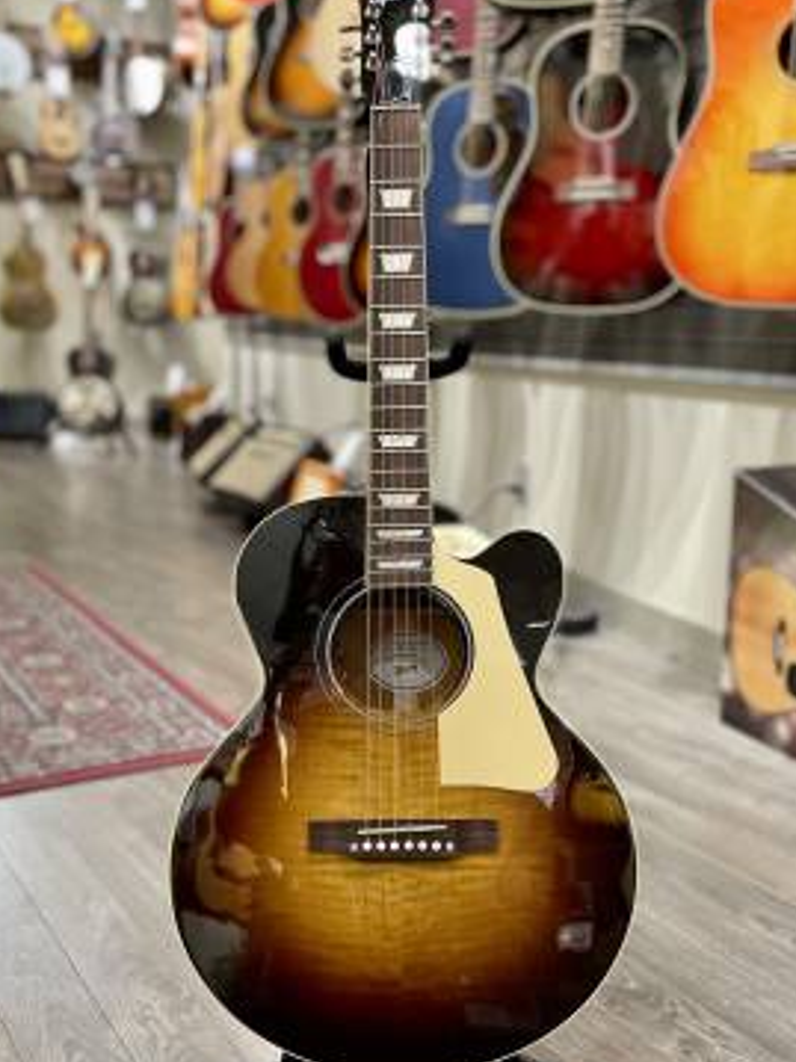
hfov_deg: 48.2
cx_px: 411
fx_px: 890
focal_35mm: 29
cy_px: 550
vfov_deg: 61.7
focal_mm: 4.2
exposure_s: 1/60
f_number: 1.6
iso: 160
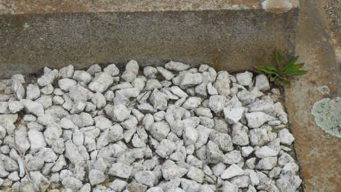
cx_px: 100
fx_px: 1103
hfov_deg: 17.5
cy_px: -35
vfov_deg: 9.8
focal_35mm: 122
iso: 100
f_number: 5
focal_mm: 9.3
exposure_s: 1/350
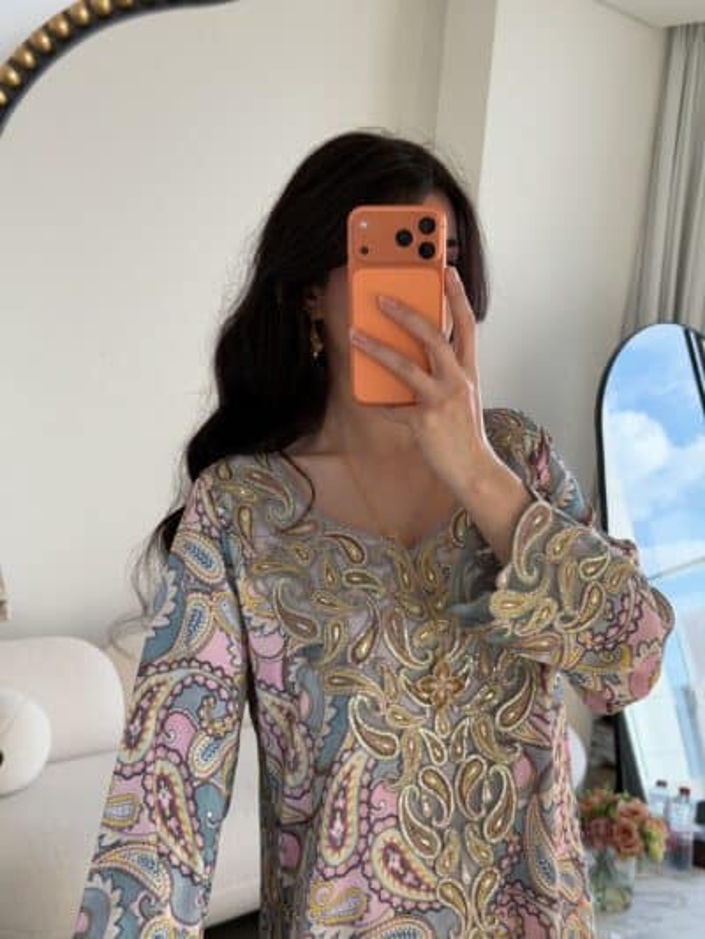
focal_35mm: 48
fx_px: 1303
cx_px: 352
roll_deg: -4.3
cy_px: 470
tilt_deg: -15.9
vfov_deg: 39.6
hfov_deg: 30.3
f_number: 1.78
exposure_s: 1/216
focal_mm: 6.76
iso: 64
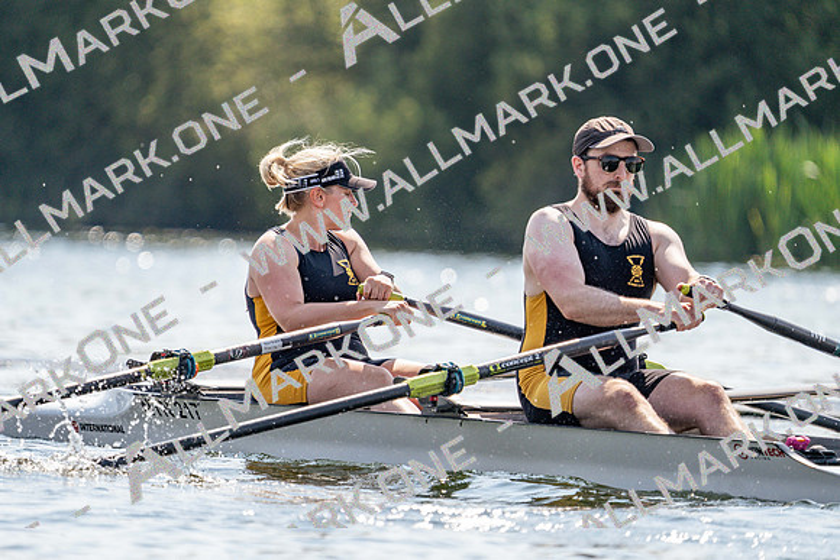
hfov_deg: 4.3
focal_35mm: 485
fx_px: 11319
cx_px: 420
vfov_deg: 2.8
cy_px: 280
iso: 320
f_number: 6.3
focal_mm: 485
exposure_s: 1/1600
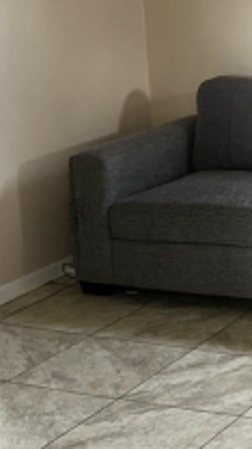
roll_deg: +2.3
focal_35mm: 91
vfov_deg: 23.1
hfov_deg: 12.4
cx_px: 426
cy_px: 105
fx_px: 1081
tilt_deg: -8.6
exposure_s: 1/15
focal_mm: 5.7
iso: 80
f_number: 1.5
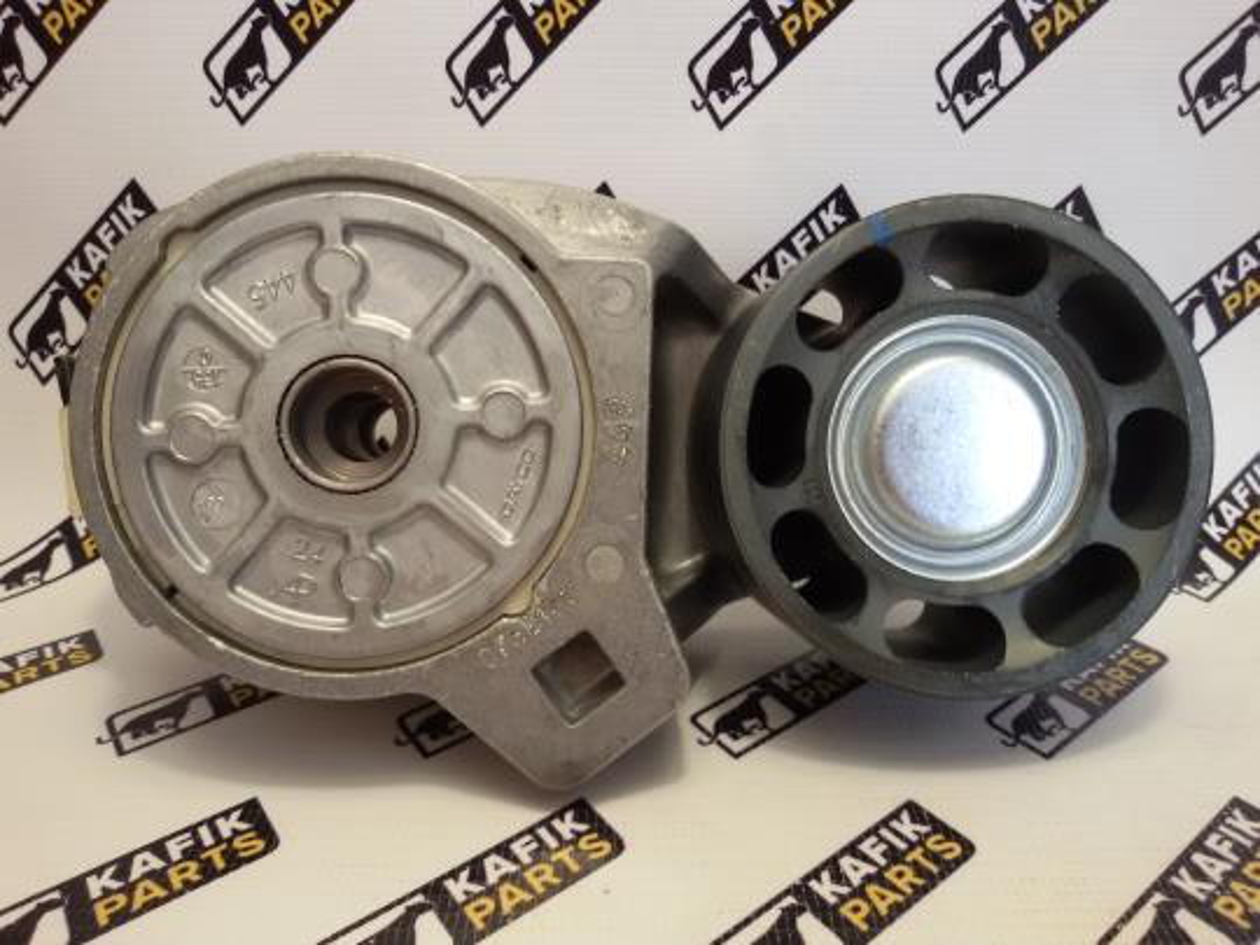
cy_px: 472
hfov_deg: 58.4
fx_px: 1128
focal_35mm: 31
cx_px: 630
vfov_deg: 45.4
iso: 40
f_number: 2.4
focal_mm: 2.93
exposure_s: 1/33
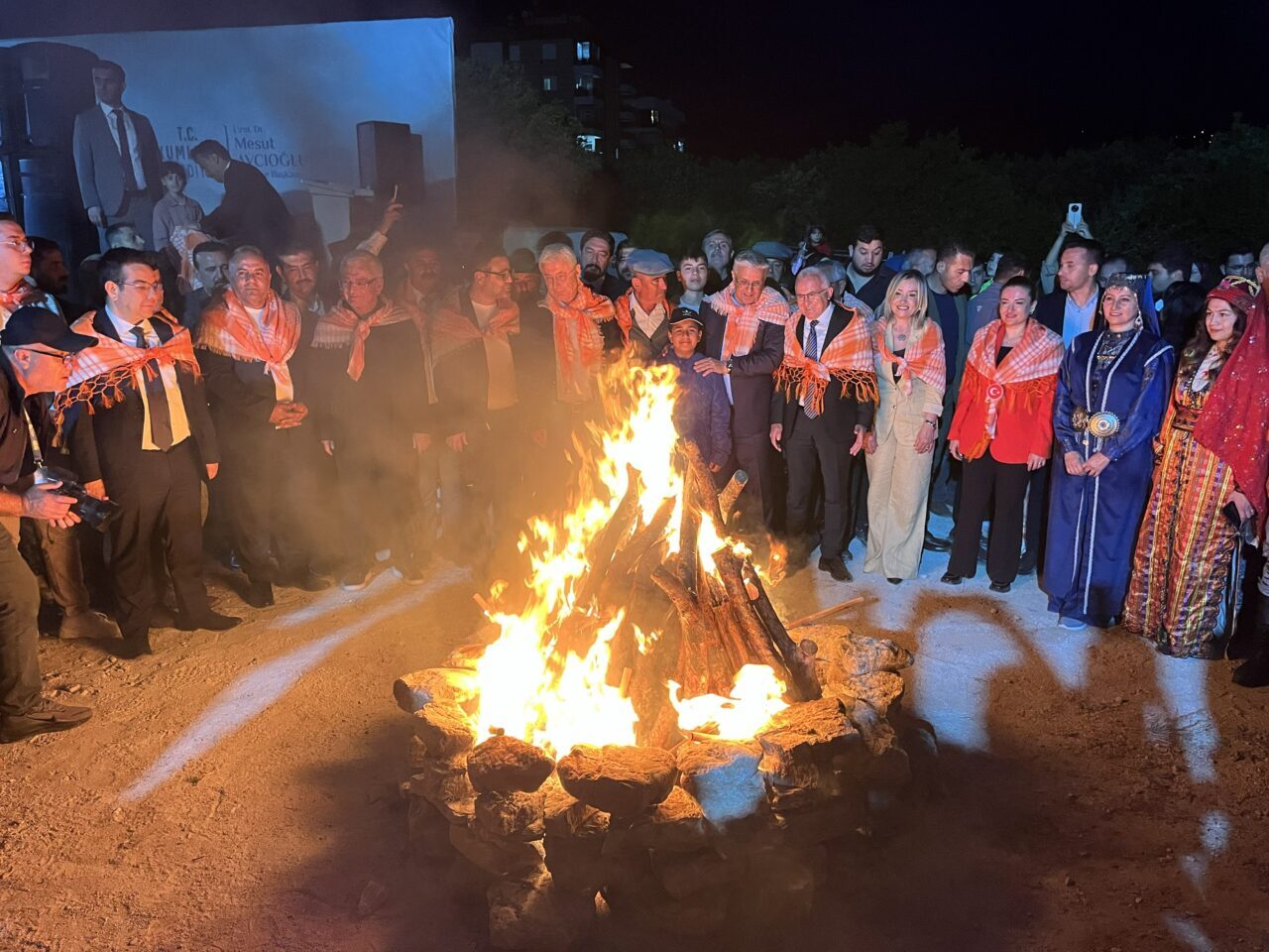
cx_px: 634
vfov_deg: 53.1
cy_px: 476
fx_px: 953
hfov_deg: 67.3
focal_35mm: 26
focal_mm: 5.1
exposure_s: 1/50
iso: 400
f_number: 1.6
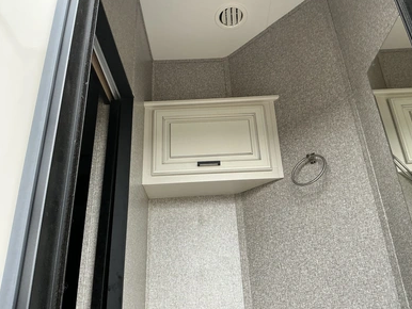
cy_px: 154
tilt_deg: +26.5
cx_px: 212
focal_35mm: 29
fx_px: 345
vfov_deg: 48.3
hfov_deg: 61.6
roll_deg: +2.5
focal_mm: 3
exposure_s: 1/108
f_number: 1.8
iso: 64
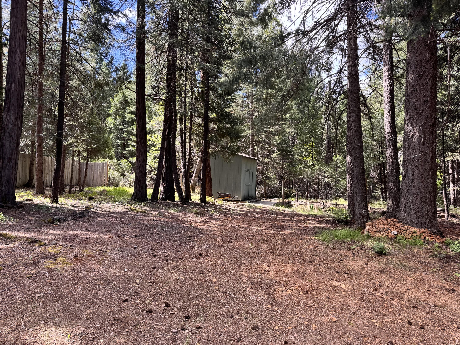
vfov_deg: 56.8
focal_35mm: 24
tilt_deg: +0.5
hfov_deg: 71.6
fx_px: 319
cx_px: 230
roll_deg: -0.3
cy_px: 172
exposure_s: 1/266
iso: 80
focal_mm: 6.76
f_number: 1.78
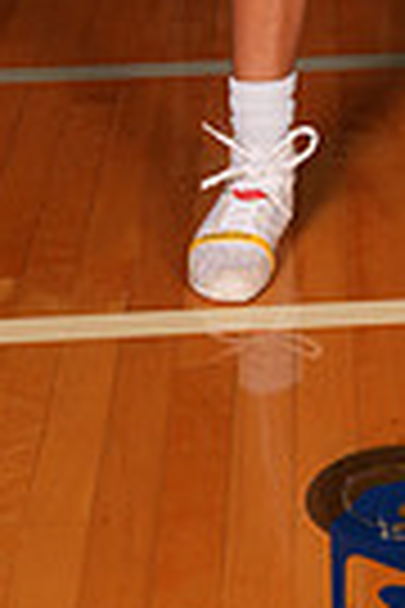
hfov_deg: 9.9
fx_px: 2312
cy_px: -653
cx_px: 425
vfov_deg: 12.8
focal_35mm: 137
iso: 100
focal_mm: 32
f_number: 6.3
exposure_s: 1/100
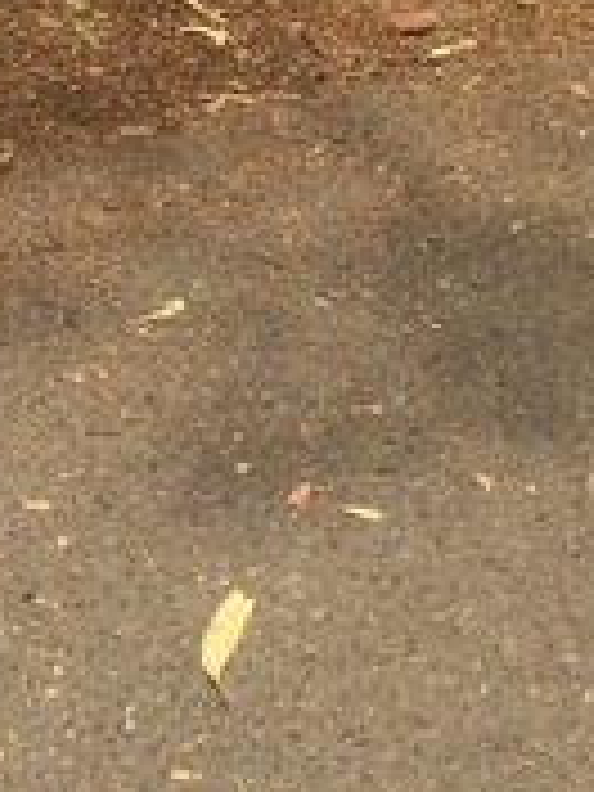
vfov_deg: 17.1
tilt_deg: -9.9
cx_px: -90
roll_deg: +3.3
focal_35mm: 99
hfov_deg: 14.5
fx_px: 2265
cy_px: -536
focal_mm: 4.15
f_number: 2.2
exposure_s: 1/1172
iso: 32
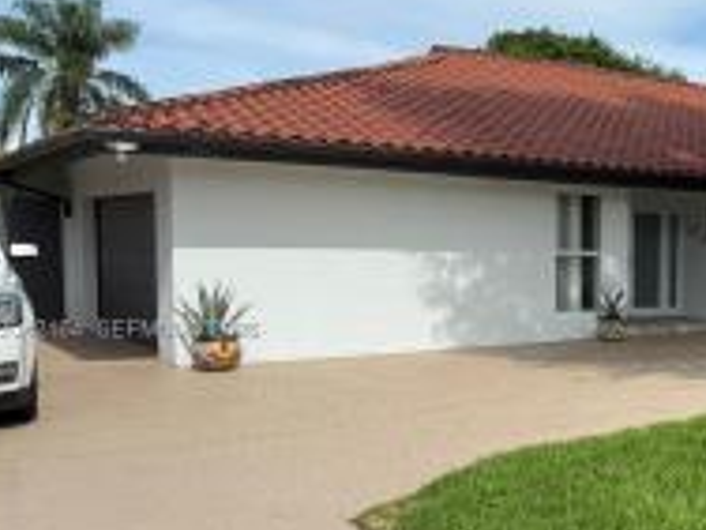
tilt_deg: -4.6
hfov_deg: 34.0
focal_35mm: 51
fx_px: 1040
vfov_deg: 28.5
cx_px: 717
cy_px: 331
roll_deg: -0.8
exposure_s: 1/5319
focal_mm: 6.76
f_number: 1.78
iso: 80
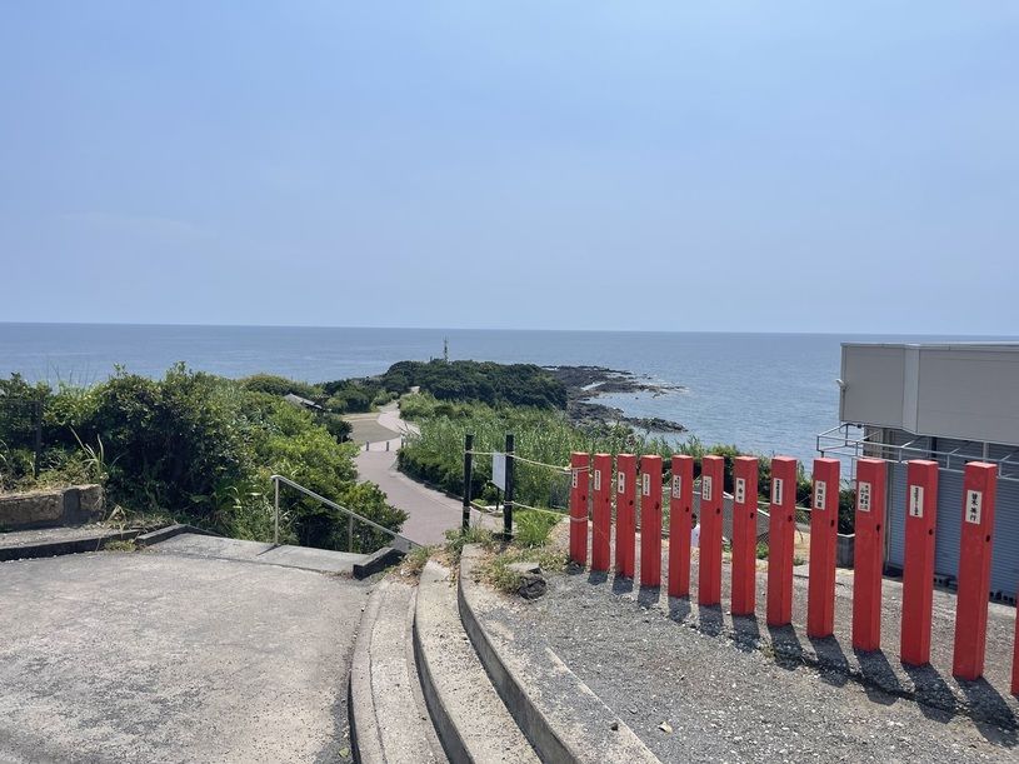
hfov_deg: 69.4
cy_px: 382
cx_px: 510
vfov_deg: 54.9
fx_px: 736
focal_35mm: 25
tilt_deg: -3.5
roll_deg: -2.7
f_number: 1.6
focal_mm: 5.1
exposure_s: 1/7407
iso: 32
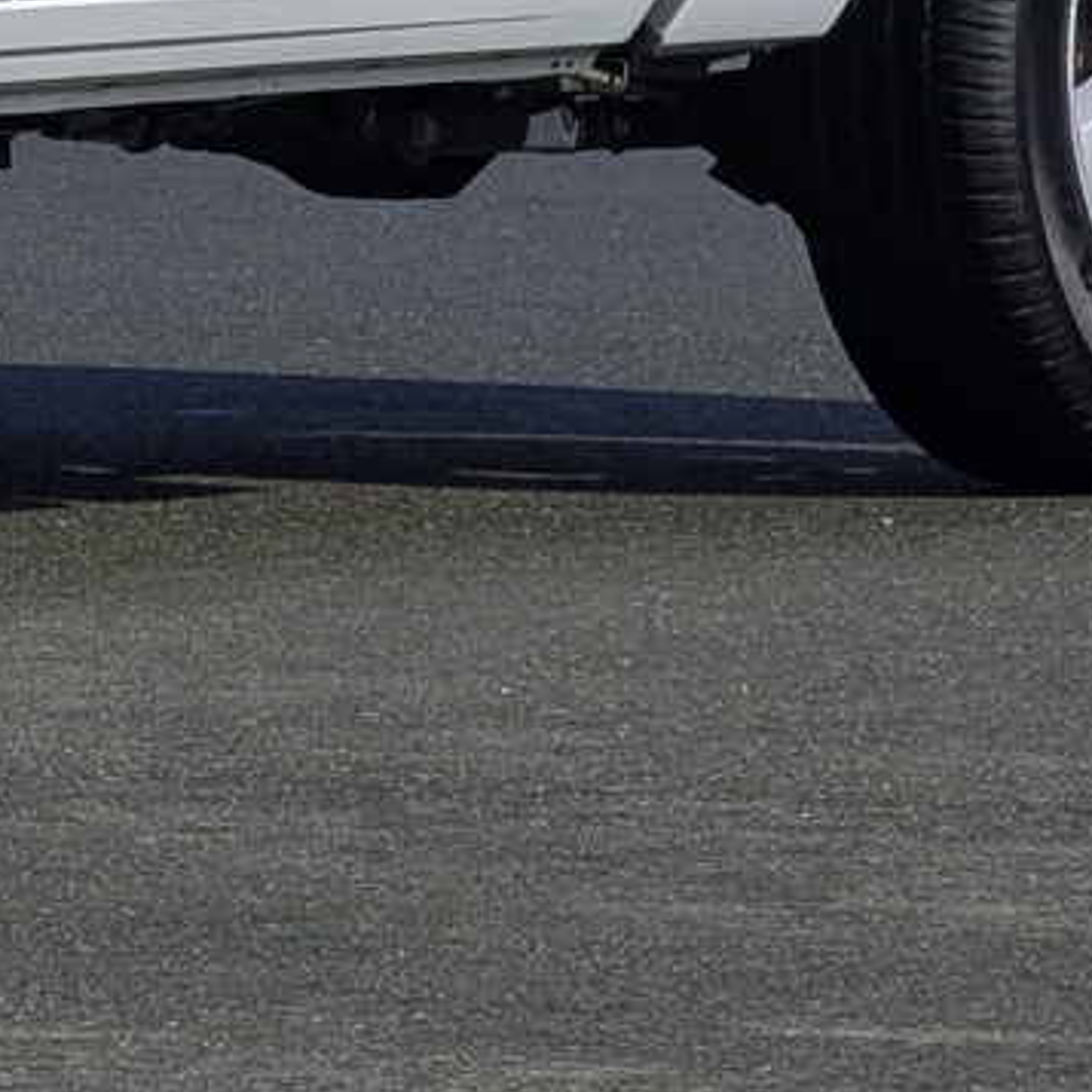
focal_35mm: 538
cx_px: -991
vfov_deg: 3.2
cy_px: -667
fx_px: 19201
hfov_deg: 3.2
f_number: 3.5
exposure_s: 1/1305
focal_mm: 19
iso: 44
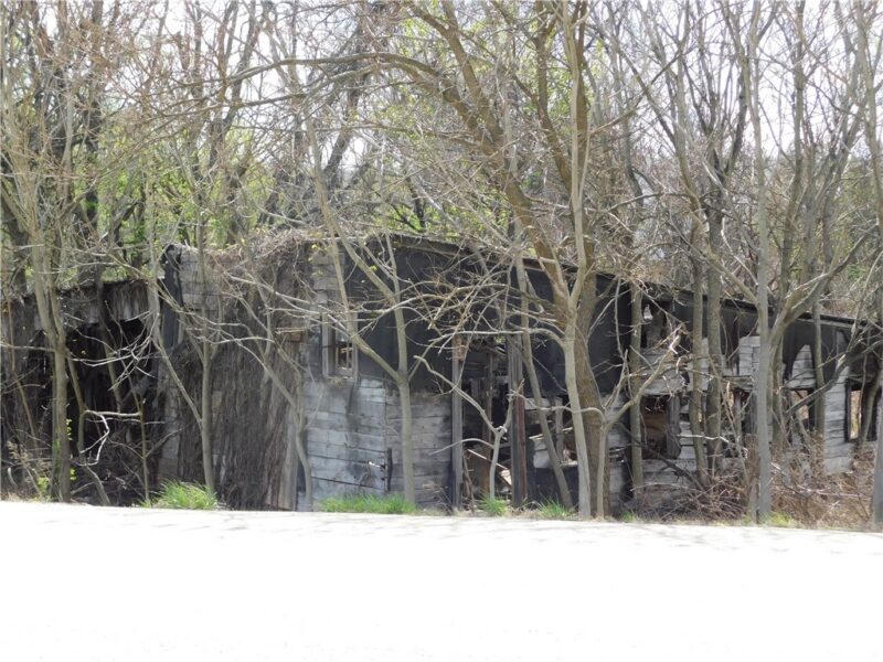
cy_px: 331
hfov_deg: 29.4
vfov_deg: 22.3
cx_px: 442
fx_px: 1684
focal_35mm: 66
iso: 125
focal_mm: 11.7
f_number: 4.2
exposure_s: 1/250
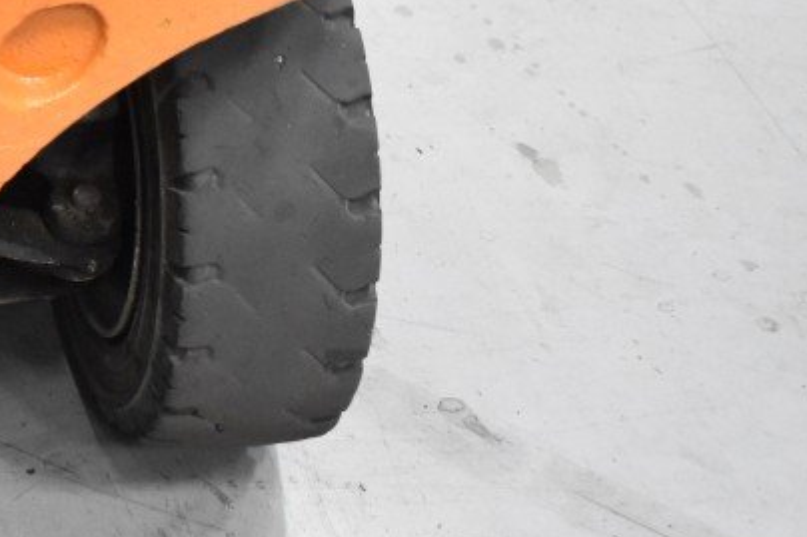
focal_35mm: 98
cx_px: -384
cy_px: -206
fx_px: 2196
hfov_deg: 18.6
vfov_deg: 13.3
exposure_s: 1/50
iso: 1600
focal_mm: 22
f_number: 4.5
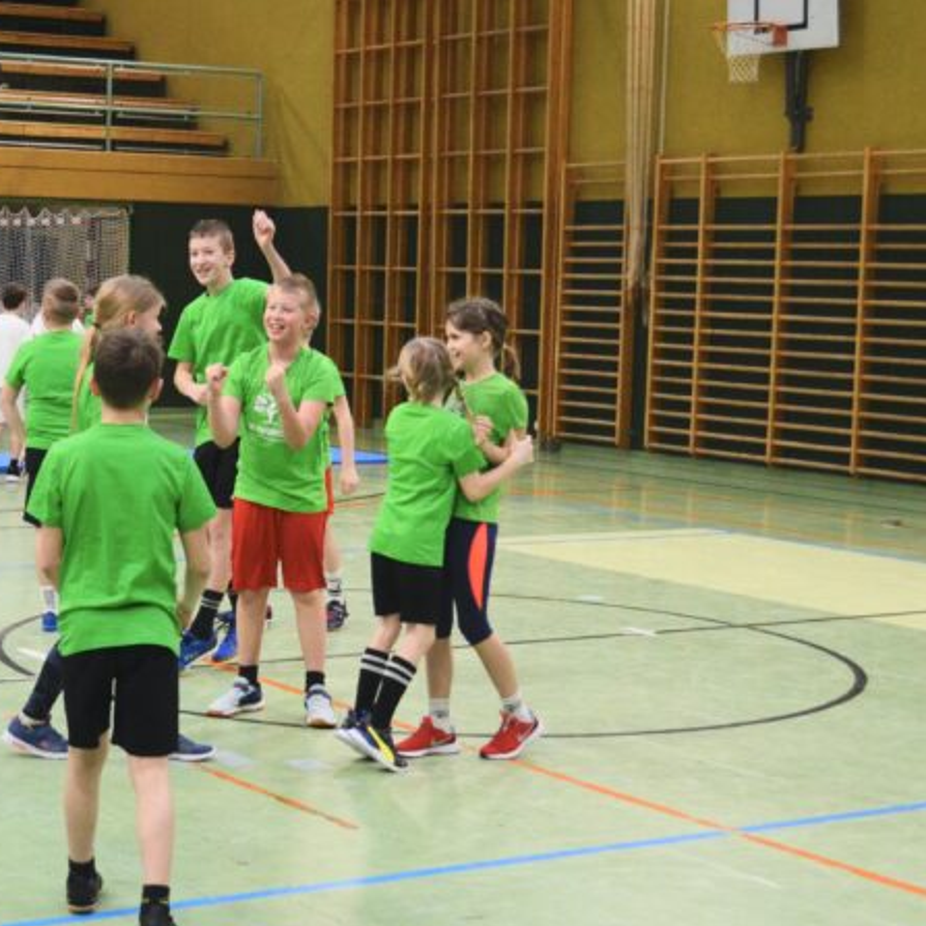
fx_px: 2119
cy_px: 501
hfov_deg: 24.2
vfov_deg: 24.6
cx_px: 168
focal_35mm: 70
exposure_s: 1/500
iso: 1250
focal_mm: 24
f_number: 4
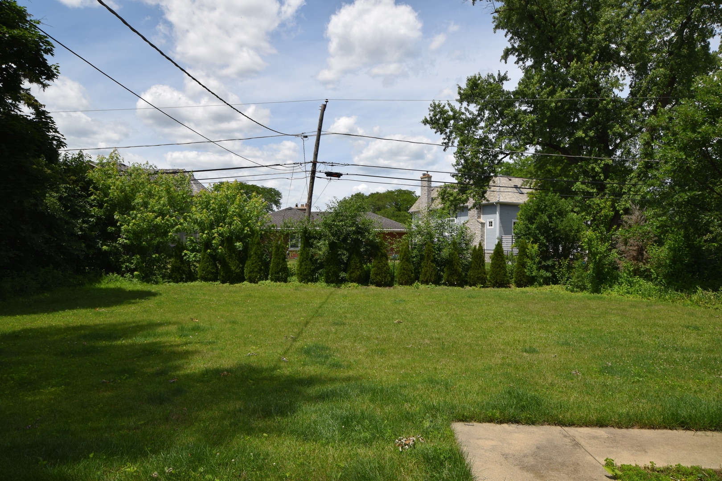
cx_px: 361
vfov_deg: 56.1
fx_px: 451
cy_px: 240
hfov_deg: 77.3
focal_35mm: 22
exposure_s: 1/200
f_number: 10
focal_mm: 15
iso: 100
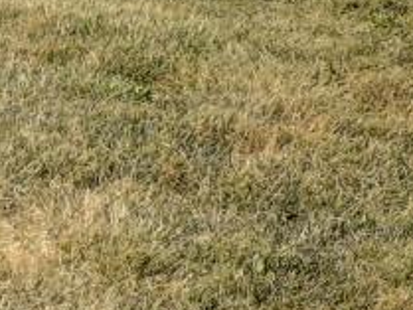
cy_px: -507
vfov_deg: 5.8
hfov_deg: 7.6
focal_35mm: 243
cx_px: 1008
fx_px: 2901
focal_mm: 22
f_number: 8
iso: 400
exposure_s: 1/400
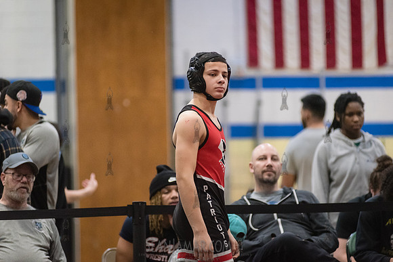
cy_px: 131
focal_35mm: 200
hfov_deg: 10.3
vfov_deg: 6.9
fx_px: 2184
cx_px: 196
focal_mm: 200
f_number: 3.5
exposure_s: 1/500
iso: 8000
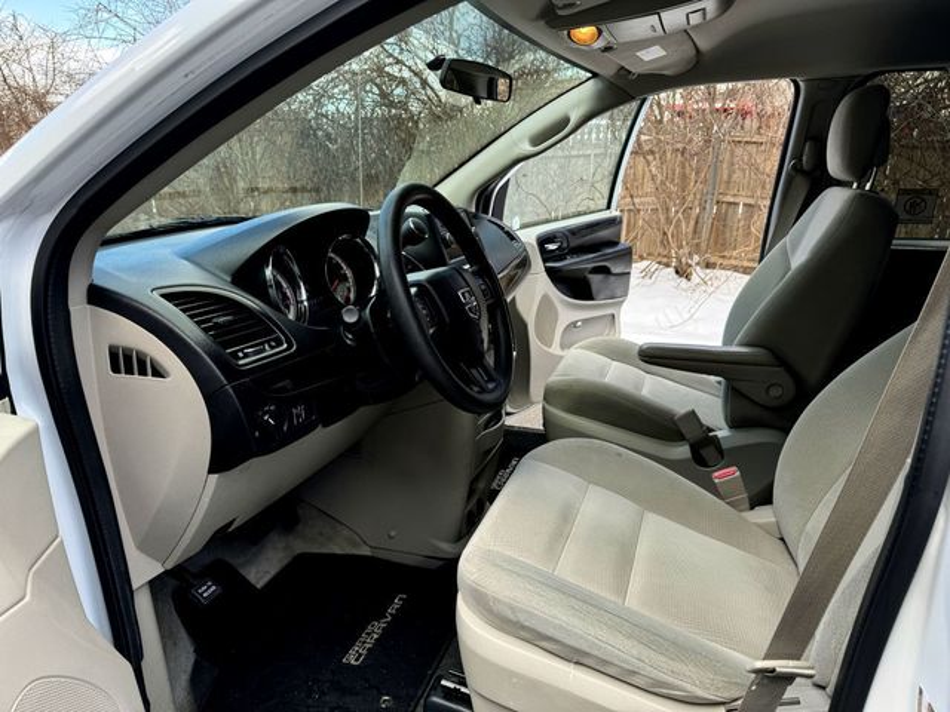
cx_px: 475
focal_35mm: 24
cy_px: 356
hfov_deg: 71.6
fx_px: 659
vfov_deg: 56.8
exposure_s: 1/439
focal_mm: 6.76
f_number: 1.78
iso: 80
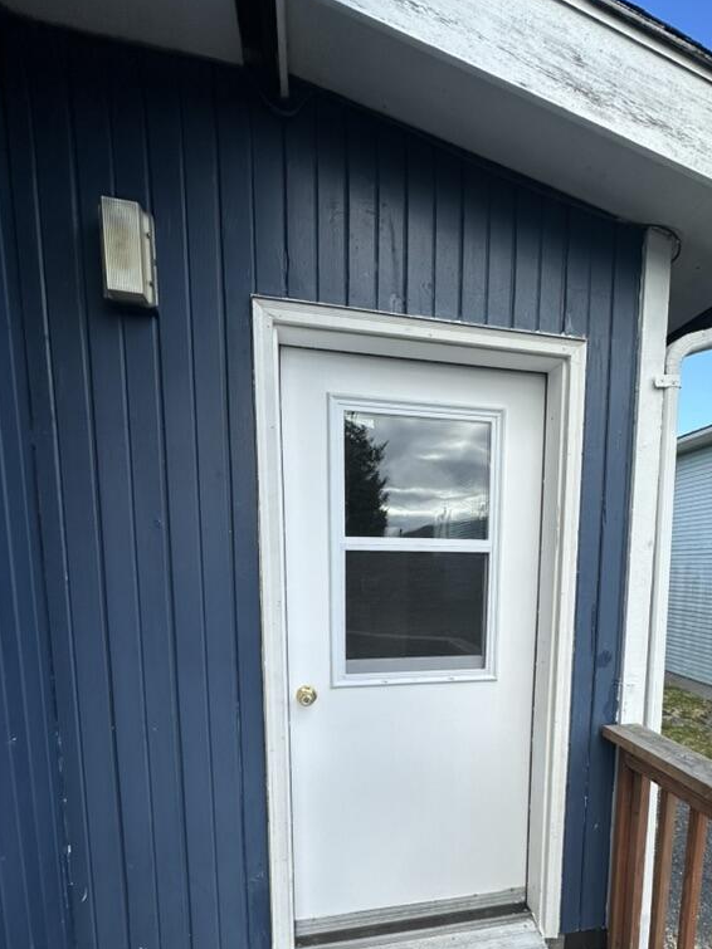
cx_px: 430
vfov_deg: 81.9
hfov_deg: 67.9
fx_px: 521
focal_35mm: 19
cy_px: 631
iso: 40
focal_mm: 2.22
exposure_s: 1/979
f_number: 2.2
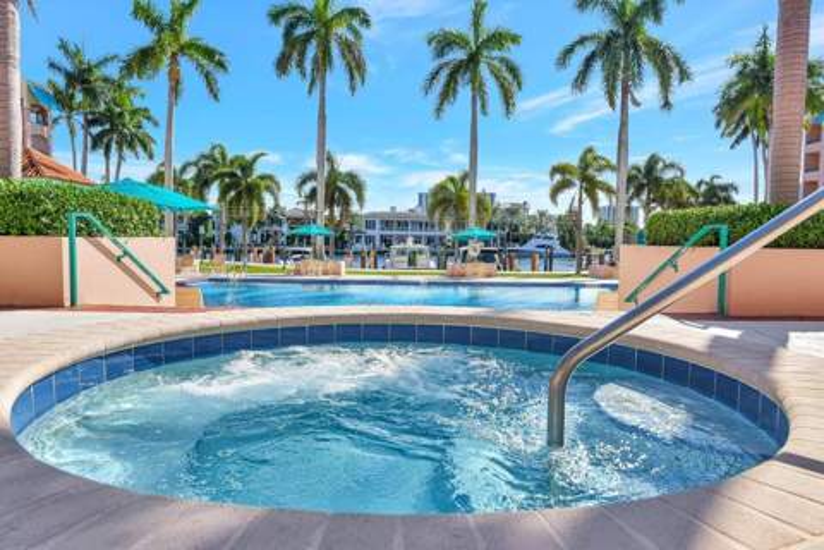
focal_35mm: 25
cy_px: 275
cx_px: 412
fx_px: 572
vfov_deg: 51.3
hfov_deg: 71.5
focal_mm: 25
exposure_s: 1/640
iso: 200
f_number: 8
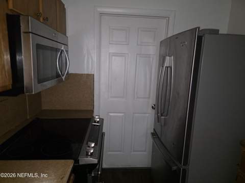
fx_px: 163
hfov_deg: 74.0
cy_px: 92
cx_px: 122
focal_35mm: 23
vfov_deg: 58.8
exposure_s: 1/60
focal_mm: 6.3
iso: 1600
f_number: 1.7
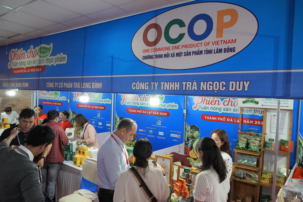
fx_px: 227
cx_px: 152
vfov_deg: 47.9
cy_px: 101
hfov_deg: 67.4
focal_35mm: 27
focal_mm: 18
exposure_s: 1/160
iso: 2500
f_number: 4
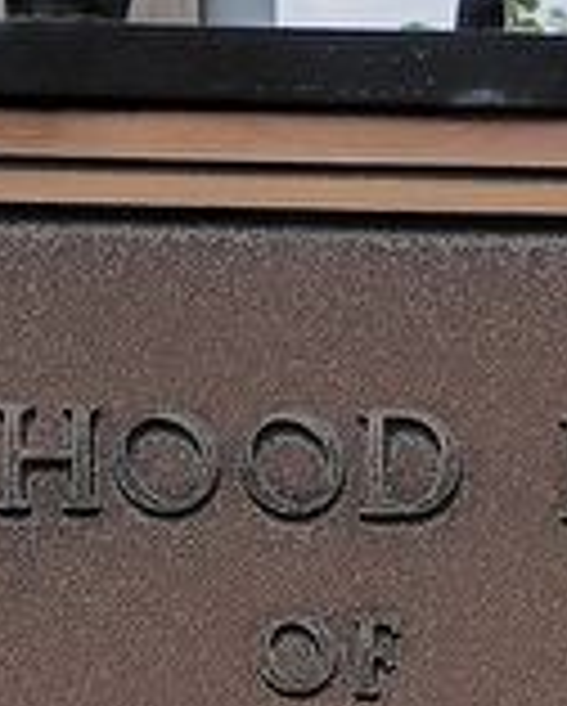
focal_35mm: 144
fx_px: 3015
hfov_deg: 10.7
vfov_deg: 12.3
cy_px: 1241
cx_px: 382
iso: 100
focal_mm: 4.27
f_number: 1.8
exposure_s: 1/360
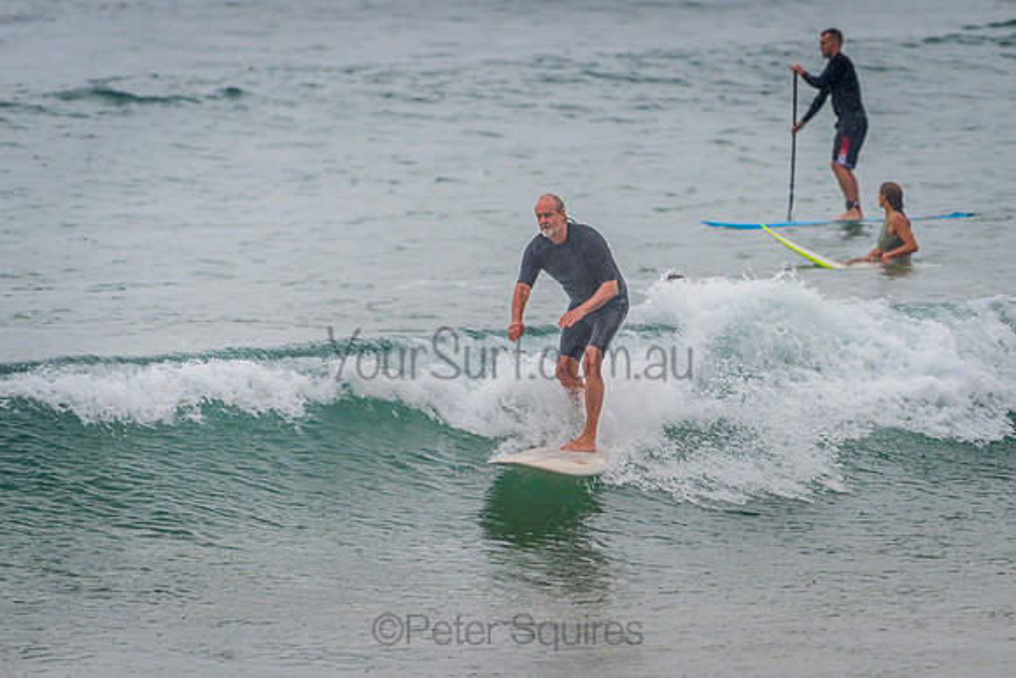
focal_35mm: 611
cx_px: 574
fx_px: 17238
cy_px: 352
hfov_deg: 3.4
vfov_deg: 2.3
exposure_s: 1/320
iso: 280
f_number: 5.6
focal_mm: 500
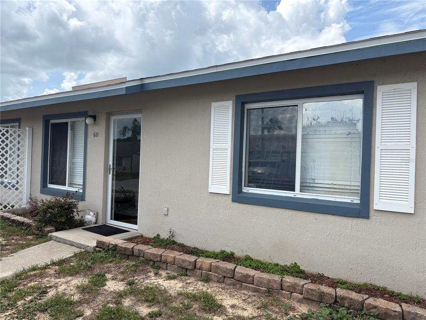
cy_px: 160
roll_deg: -1.0
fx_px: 320
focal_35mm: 26
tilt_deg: +1.3
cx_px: 213
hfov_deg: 67.3
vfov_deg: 53.1
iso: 50
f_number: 1.6
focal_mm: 5.96
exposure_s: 1/2865
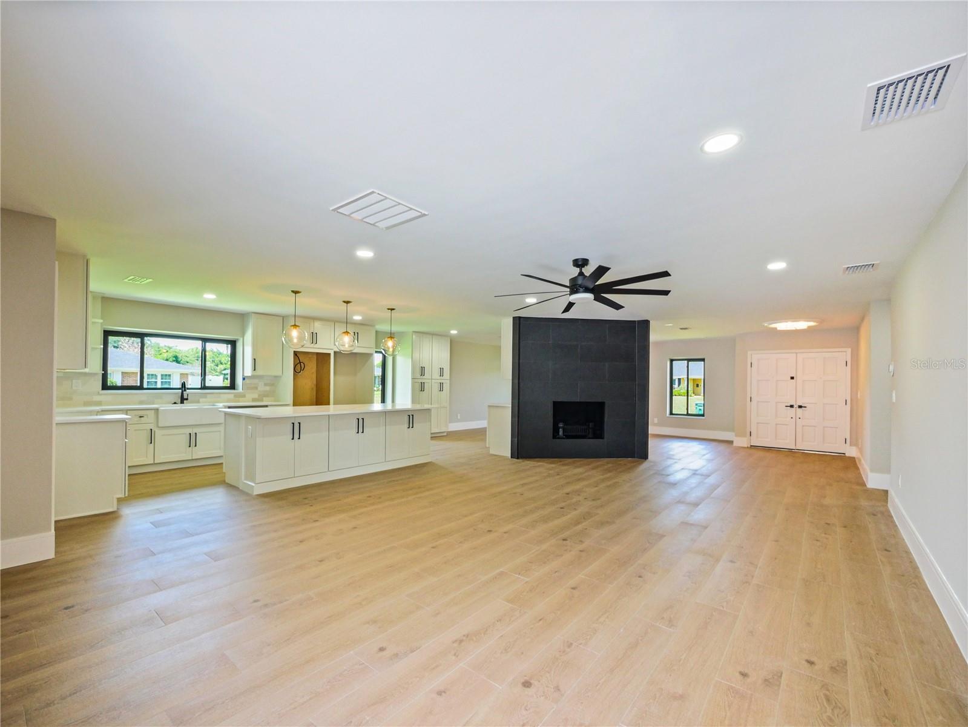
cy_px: 364
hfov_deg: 102.1
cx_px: 484
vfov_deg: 85.7
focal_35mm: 14
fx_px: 392
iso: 1250
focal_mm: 7
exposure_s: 1/60
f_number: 4
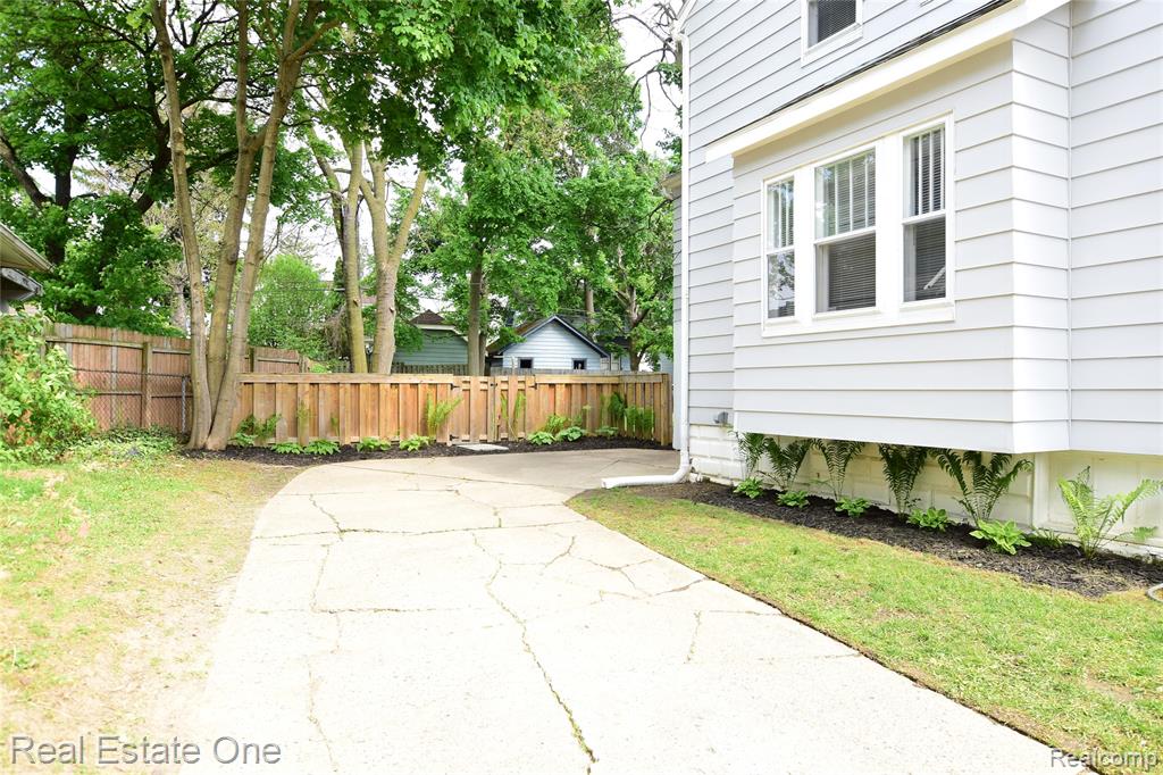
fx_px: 727
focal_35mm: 22
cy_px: 388
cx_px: 582
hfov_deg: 77.3
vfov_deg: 56.1
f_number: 6.3
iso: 200
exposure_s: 1/100
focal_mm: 15
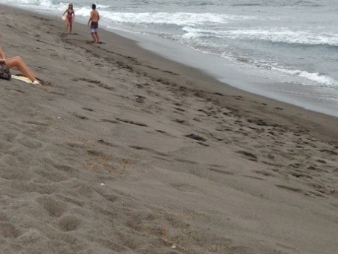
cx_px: 14
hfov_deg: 20.7
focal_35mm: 92
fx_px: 898
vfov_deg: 16.1
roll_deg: -0.9
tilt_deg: -11.1
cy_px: 130
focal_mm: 4.12
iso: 50
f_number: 2.4
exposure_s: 1/2008
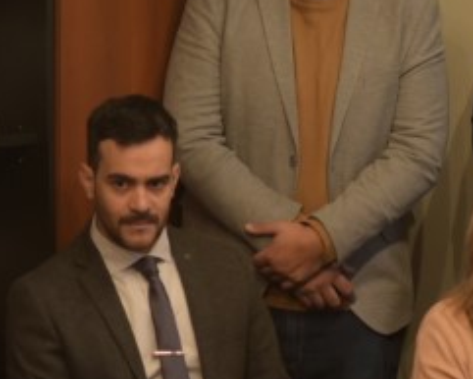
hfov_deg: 13.1
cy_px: 330
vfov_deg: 10.5
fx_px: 2059
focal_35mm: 147
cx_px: 201
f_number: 2
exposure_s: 1/320
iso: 1000
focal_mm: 35
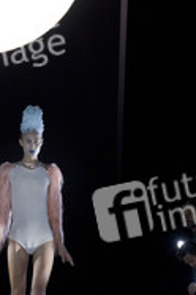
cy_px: 125
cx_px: 31
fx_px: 2981
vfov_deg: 5.6
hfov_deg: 3.8
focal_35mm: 365
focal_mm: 170
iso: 2000
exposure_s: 1/60
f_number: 4.5
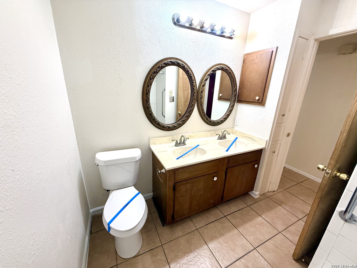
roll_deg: -2.1
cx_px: 178
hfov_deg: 102.1
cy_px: 134
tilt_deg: -16.8
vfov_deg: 85.7
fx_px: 144
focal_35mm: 14
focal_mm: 2.22
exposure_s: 1/120
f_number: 2.2
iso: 160
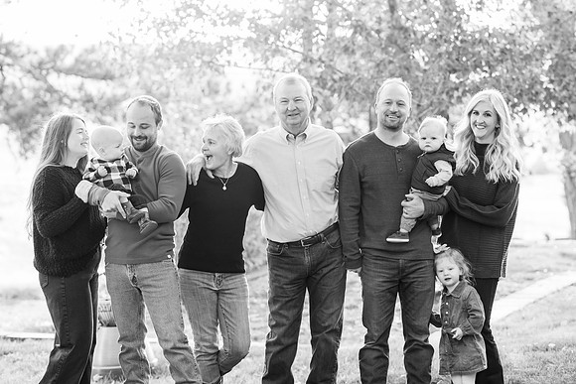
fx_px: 2000
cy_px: 192
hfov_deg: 16.4
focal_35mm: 125
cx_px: 288
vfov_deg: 11.0
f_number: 5
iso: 2000
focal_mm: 125
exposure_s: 1/250
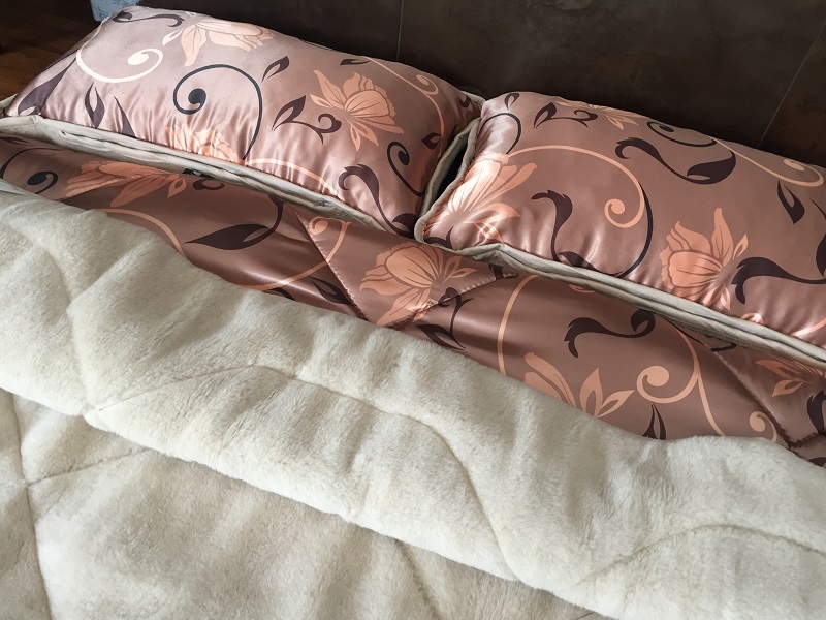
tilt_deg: -47.5
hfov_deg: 61.7
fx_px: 692
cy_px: 310
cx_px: 413
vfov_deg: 48.2
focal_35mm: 29
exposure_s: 1/33
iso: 125
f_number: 2.2
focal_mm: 4.15
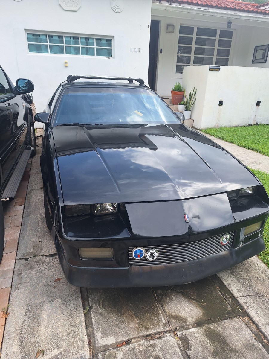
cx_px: 134
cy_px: 180
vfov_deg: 73.9
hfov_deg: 58.9
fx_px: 238
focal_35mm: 23
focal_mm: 5.54
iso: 40
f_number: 1.8
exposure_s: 1/762
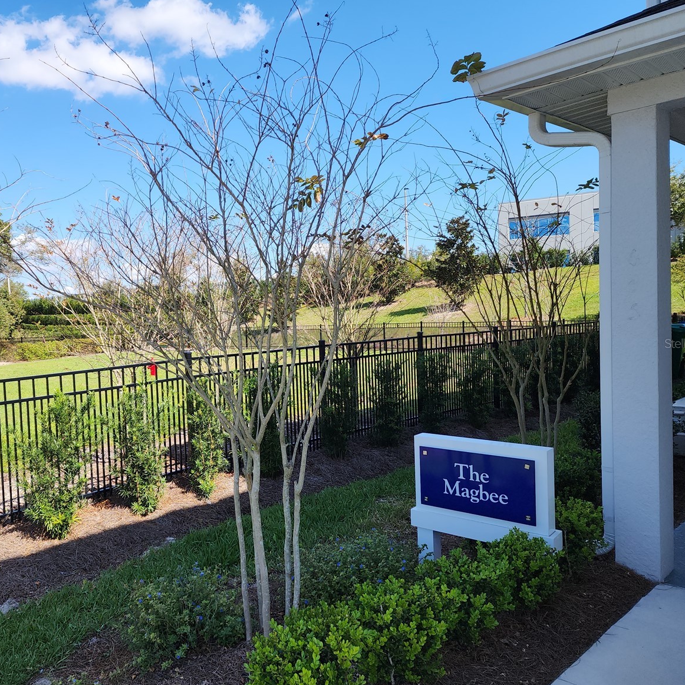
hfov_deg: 56.5
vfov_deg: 57.3
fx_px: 627
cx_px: 249
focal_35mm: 28
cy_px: 343
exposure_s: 1/629
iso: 12
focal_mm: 6.4
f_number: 1.8
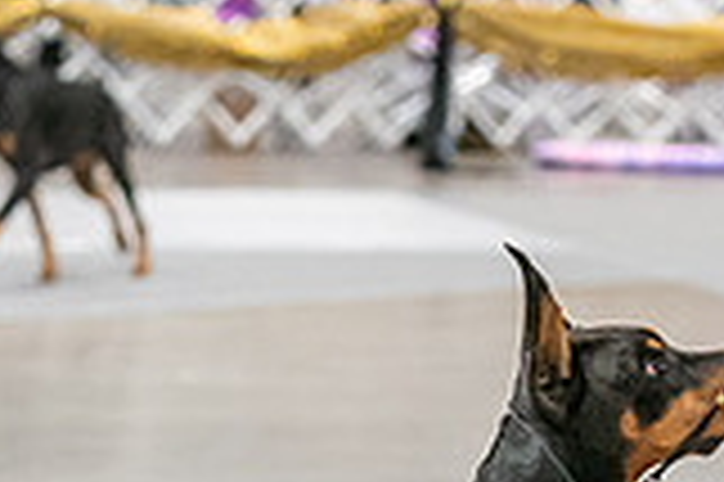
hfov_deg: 6.2
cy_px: 529
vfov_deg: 4.1
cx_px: 423
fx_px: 6670
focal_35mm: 332
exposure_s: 1/250
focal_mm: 92
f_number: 2.8
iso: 6400
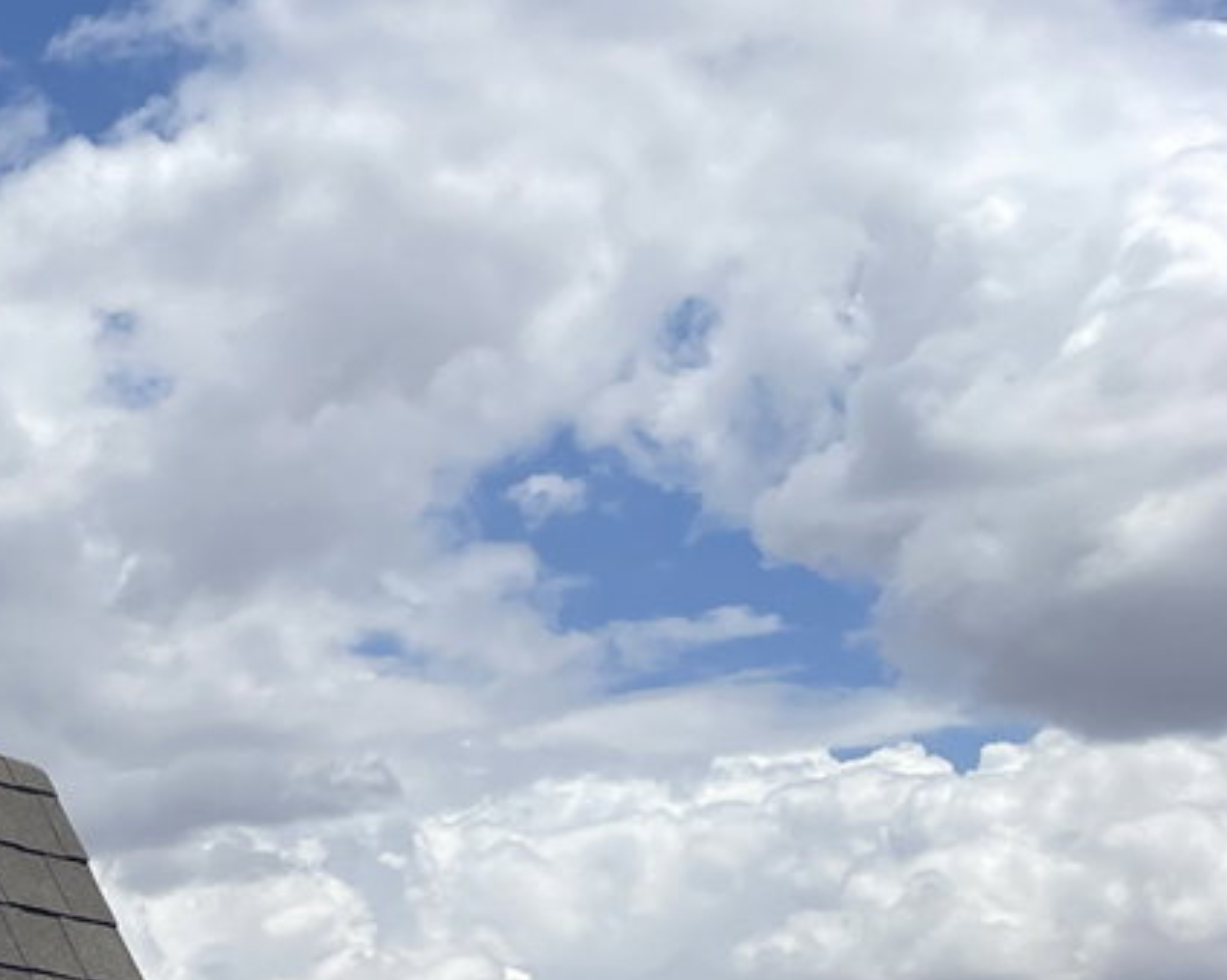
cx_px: -922
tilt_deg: +4.2
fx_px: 3485
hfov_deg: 16.8
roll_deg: -0.3
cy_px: 1499
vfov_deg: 14.8
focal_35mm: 96
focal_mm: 4.2
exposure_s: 1/5814
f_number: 1.6
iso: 32
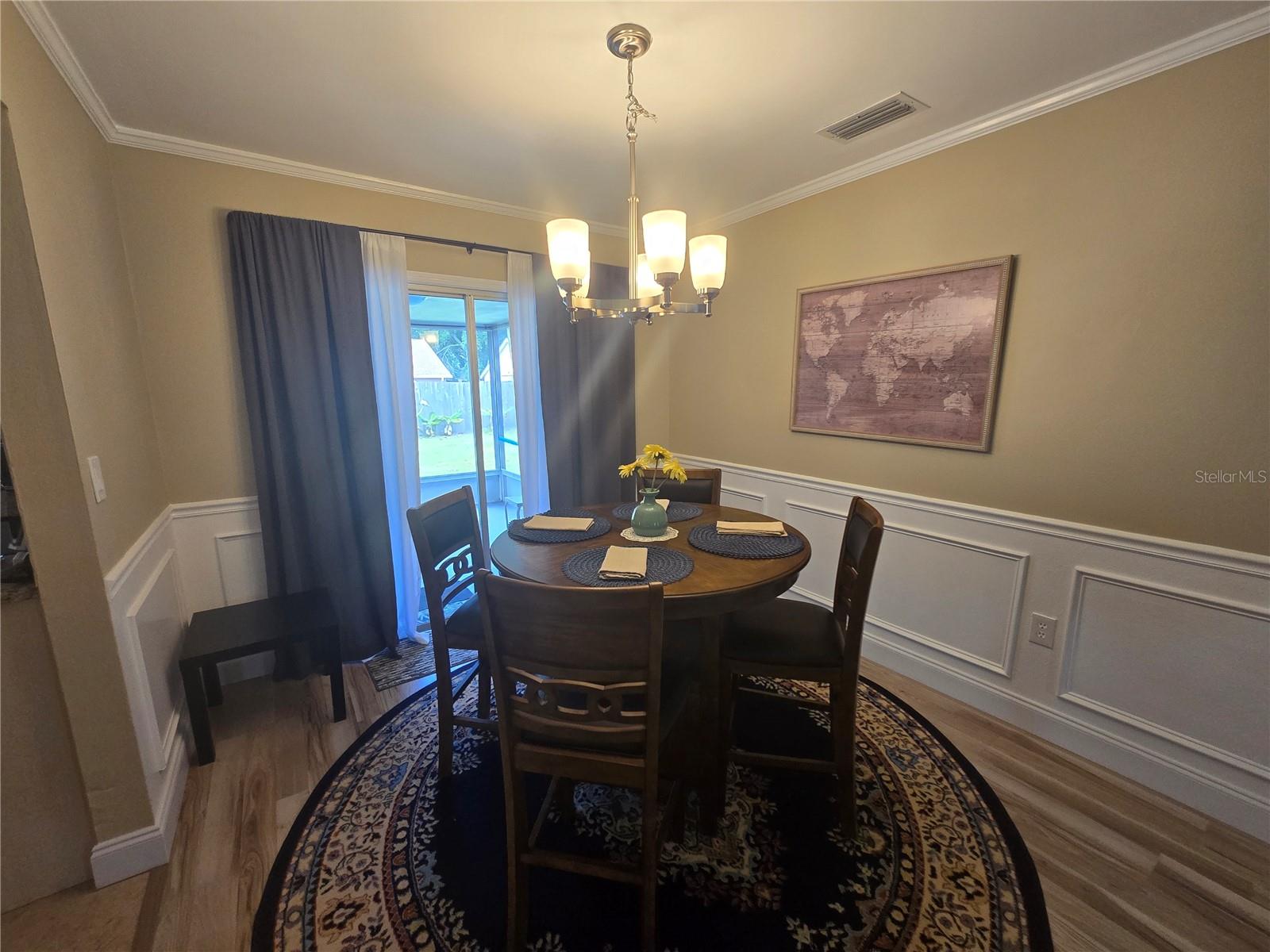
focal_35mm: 13
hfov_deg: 106.2
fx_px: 477
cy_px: 476
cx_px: 635
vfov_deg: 89.9
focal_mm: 2.2
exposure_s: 1/60
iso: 200
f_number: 2.2
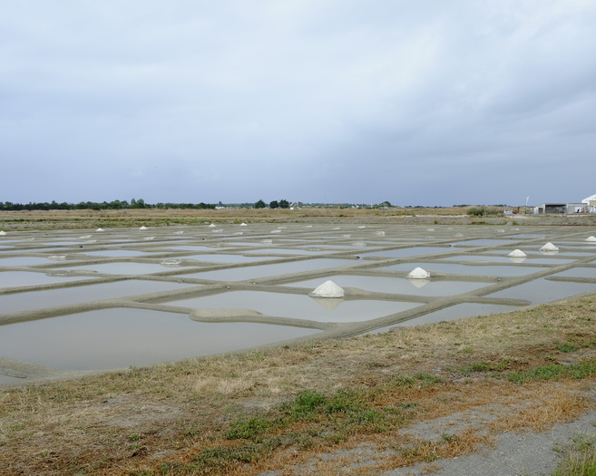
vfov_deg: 37.3
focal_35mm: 40
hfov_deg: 45.8
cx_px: 320
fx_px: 705
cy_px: 237
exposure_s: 1/200
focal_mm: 23
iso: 400
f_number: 8
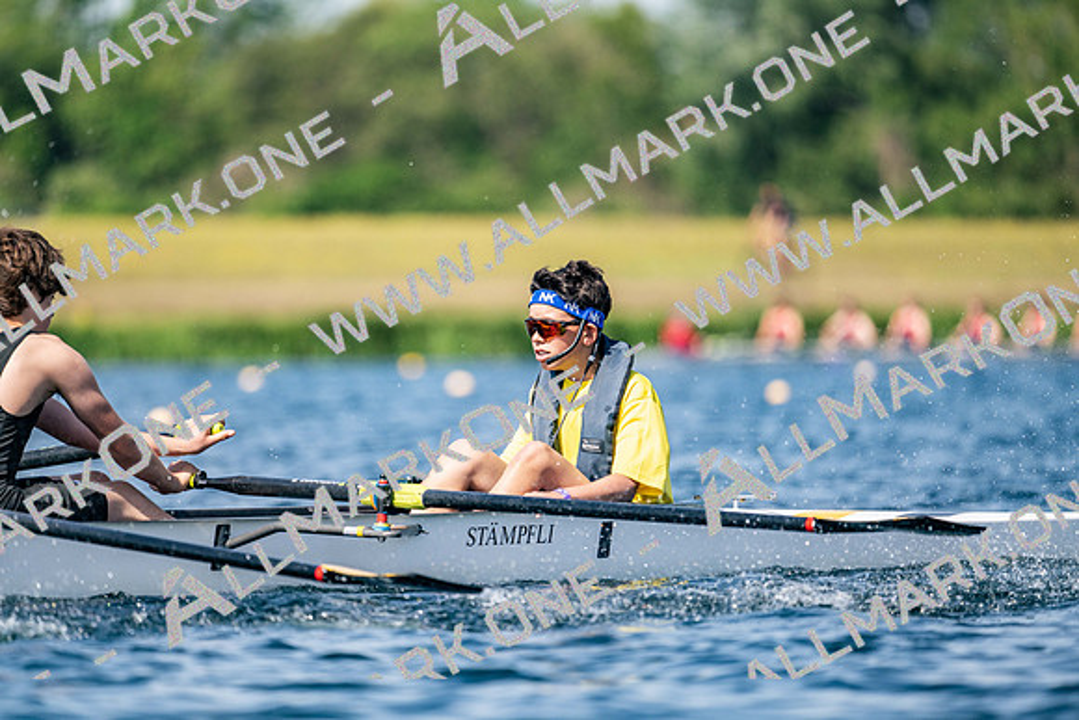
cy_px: 360
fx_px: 11991
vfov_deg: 3.4
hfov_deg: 5.2
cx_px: 540
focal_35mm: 400
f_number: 4.5
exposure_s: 1/2500
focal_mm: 400
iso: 220
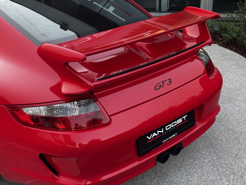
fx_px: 370
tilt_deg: -23.1
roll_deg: -0.1
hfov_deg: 36.8
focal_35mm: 52
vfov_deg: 28.0
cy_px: 92
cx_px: 123
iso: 125
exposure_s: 1/50
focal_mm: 5.96
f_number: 1.6
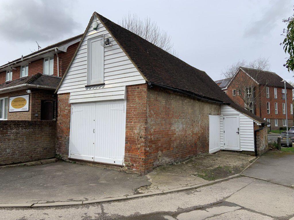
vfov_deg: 53.1
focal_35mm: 26
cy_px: 110
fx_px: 221
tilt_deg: +3.9
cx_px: 147
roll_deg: -0.4
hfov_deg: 67.3
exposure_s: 1/2033
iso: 25
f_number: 1.8
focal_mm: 4.25
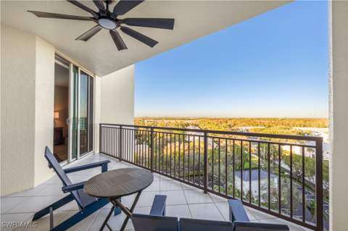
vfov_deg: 81.1
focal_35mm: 14
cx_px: 174
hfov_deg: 104.3
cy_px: 116
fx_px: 135
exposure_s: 1/30
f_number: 11
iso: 125
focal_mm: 14
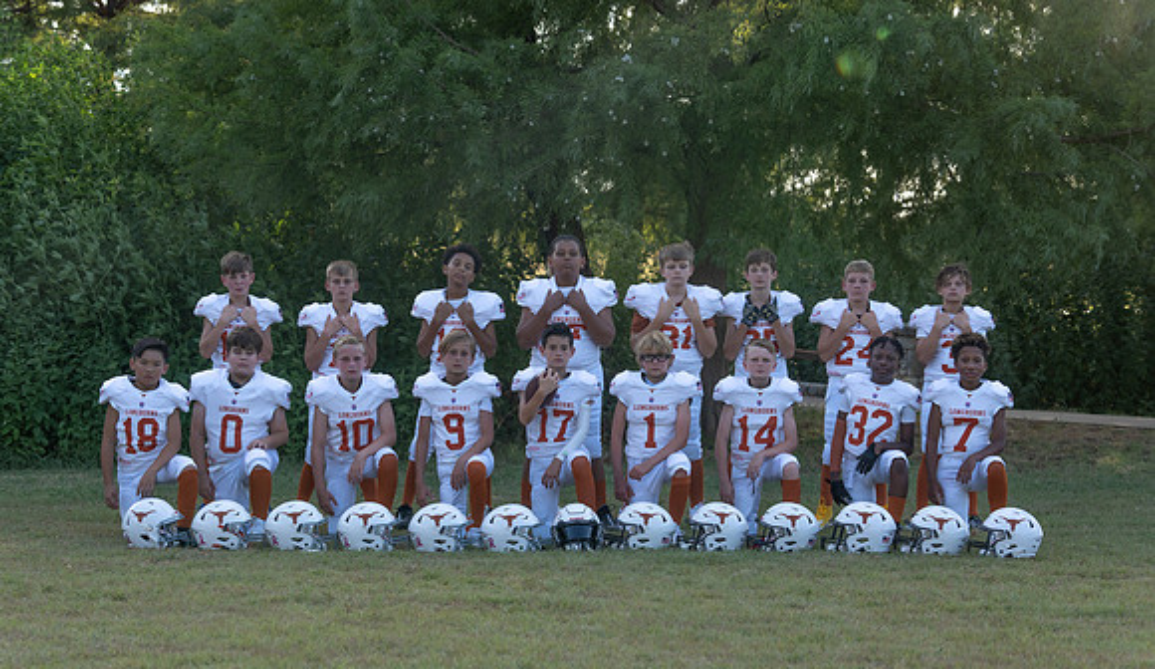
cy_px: 382
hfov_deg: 26.9
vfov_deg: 15.8
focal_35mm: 78
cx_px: 574
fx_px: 2415
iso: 250
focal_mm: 74
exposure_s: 1/400
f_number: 4.5
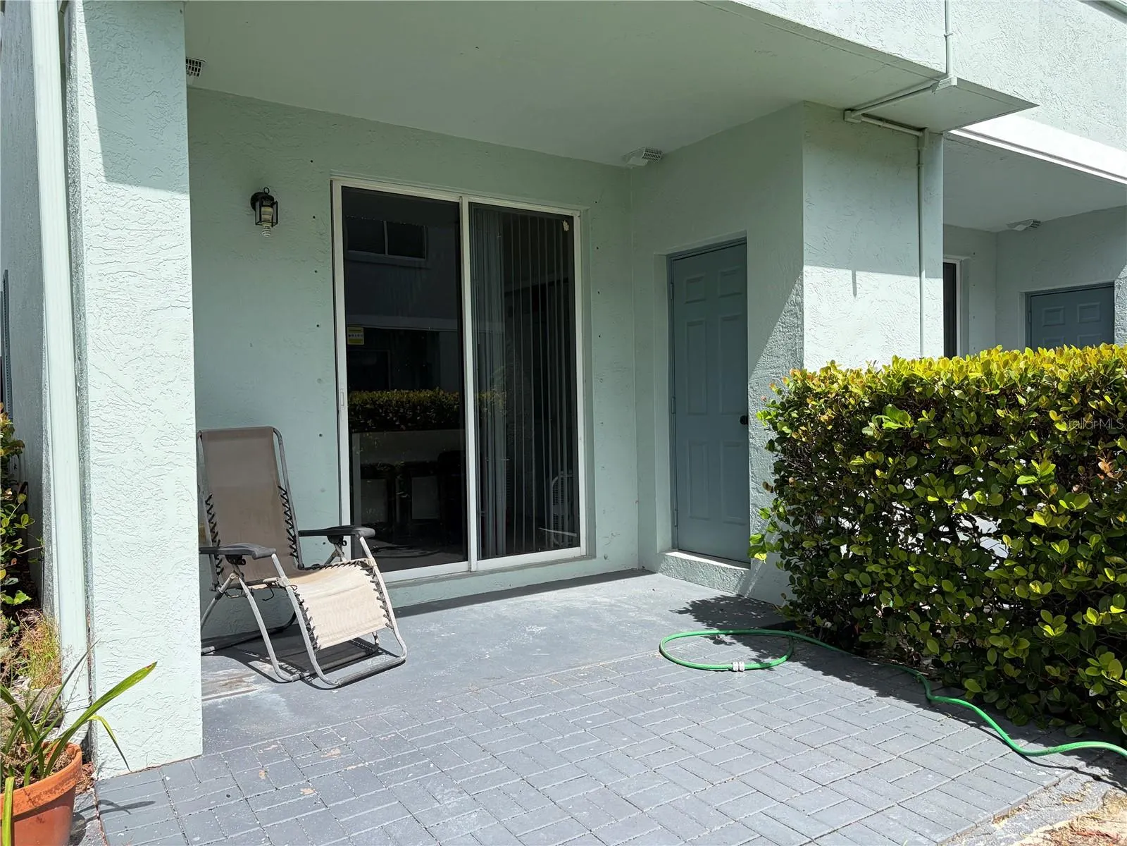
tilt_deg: -1.2
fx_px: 846
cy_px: 423
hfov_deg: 67.3
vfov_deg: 53.1
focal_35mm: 26
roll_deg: +0.8
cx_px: 564
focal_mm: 5.96
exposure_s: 1/1799
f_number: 1.6
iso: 50
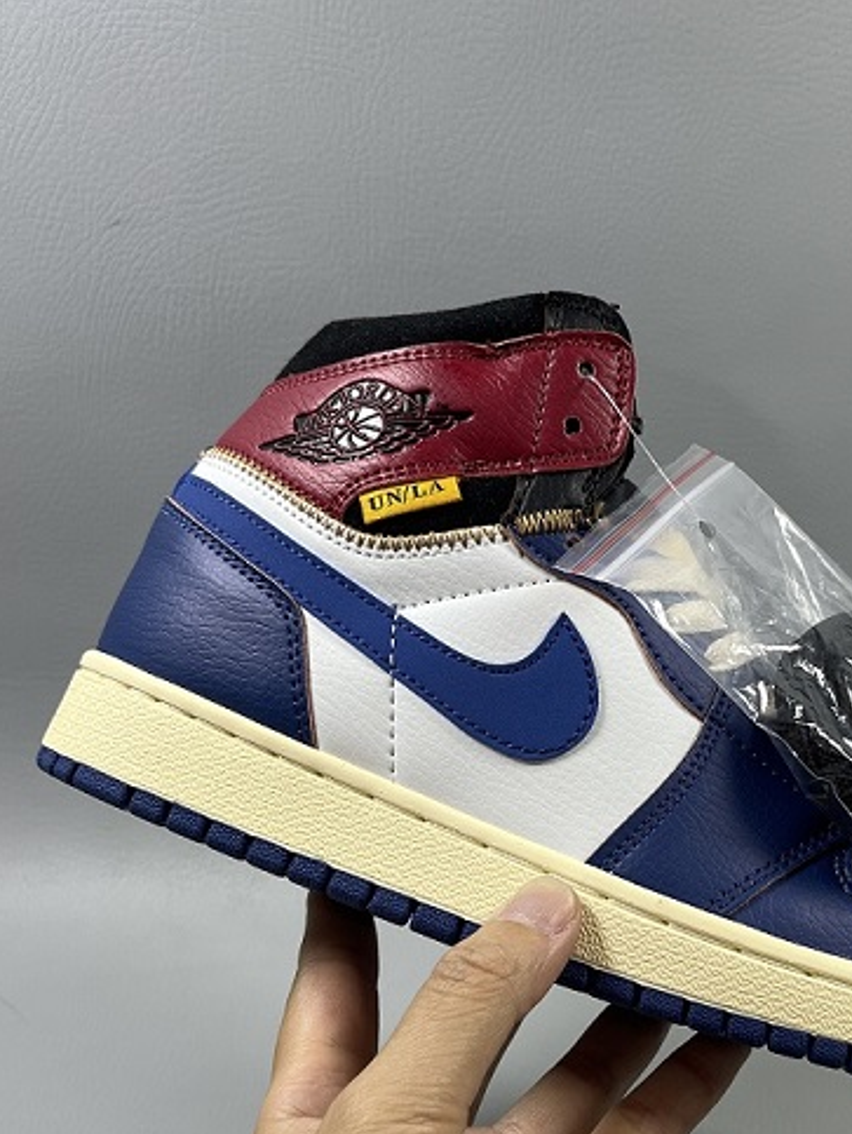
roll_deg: -0.1
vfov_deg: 43.6
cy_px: 691
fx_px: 1409
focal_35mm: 43
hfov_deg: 33.1
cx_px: 613
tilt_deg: -26.9
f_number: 1.6
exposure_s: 1/100
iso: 32
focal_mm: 5.1
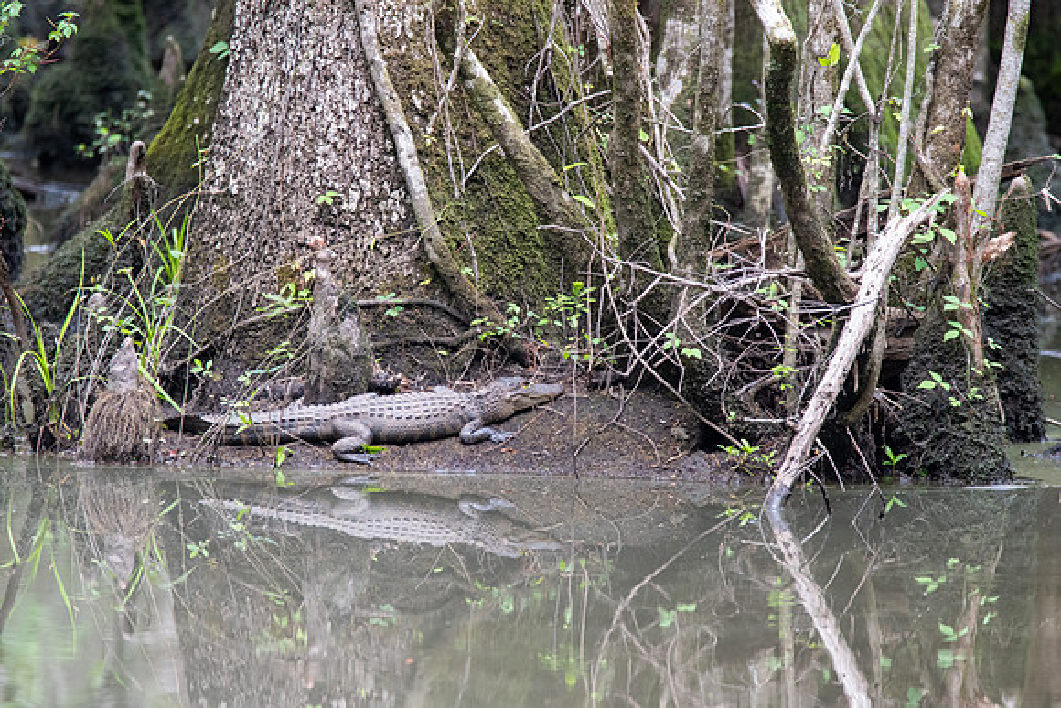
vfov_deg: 1.7
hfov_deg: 2.5
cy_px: 330
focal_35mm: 818
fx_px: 24125
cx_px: 479
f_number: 6.3
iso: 1250
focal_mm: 600
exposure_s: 1/160
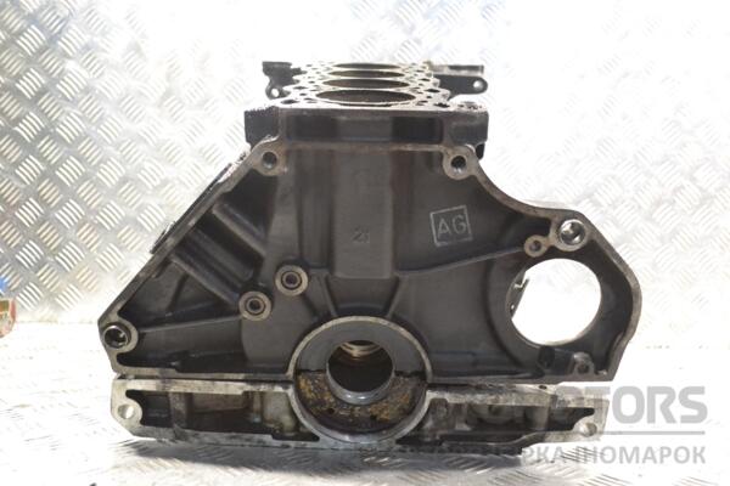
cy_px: 243
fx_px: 730
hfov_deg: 53.1
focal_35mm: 36
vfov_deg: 36.9
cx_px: 365
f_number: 5.6
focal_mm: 24
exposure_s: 1/100
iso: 3200
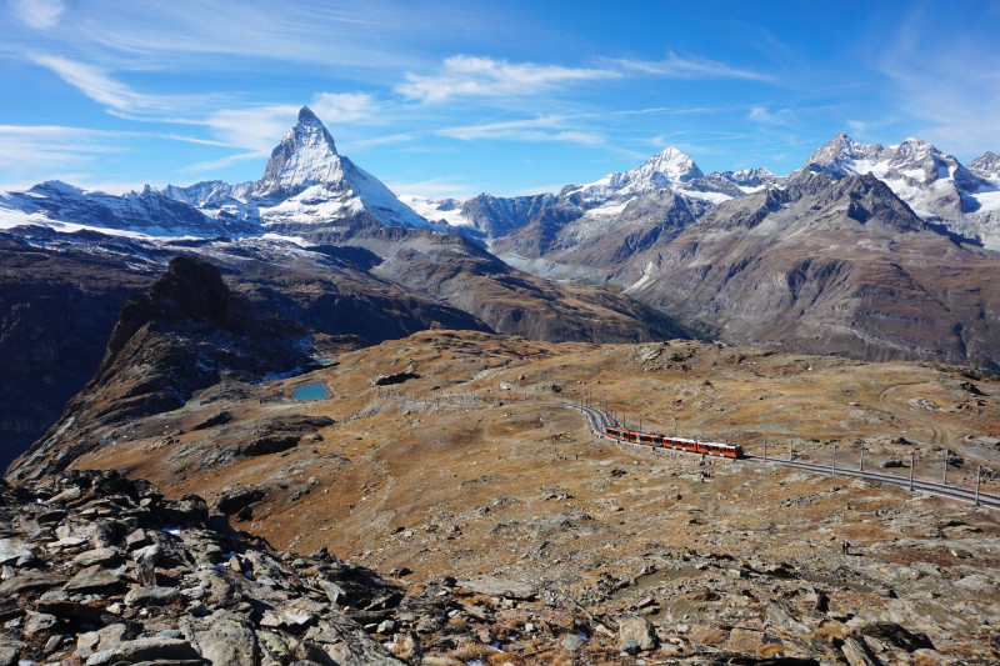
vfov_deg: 53.1
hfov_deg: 73.8
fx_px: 666
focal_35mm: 24
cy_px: 333
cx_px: 500
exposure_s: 1/125
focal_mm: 16
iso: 100
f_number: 14
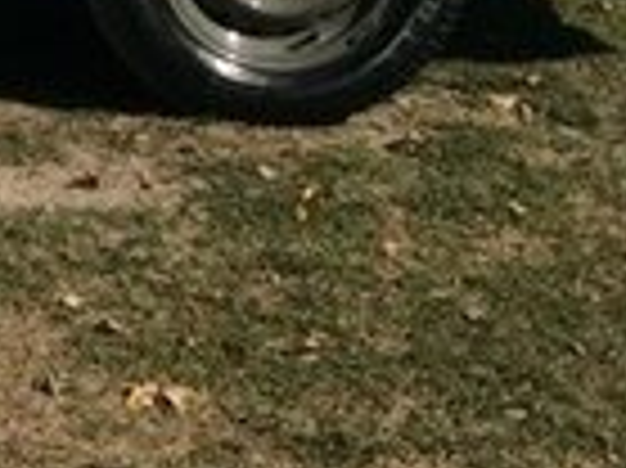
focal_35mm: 138
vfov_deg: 10.2
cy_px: -322
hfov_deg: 13.2
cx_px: -405
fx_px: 2493
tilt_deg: -6.5
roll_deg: +0.9
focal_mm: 4.15
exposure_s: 1/3425
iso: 32
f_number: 2.2
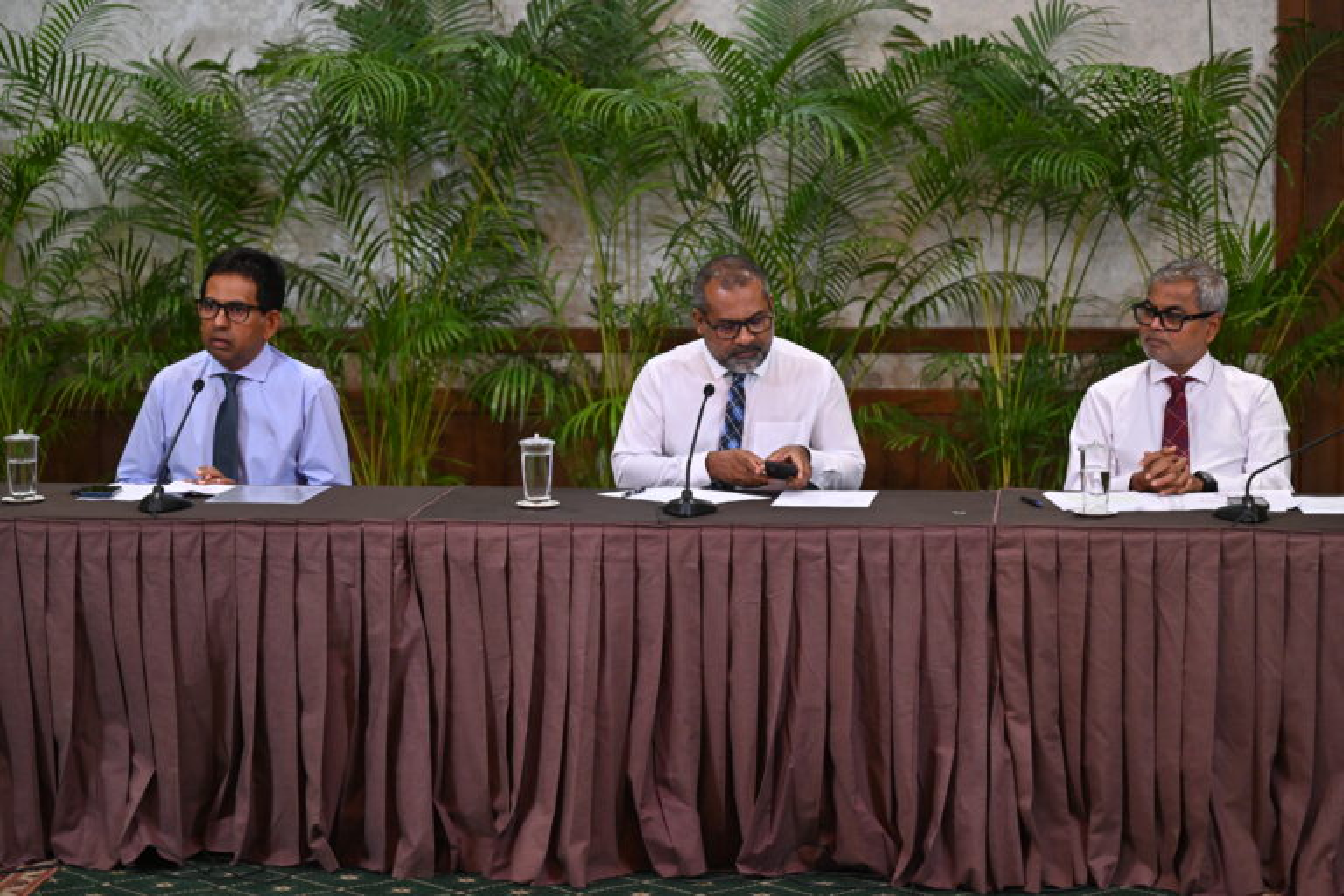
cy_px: 448
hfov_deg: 21.2
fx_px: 3584
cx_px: 672
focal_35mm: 96
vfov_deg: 14.3
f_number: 2.8
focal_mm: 96
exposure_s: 1/250
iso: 2000
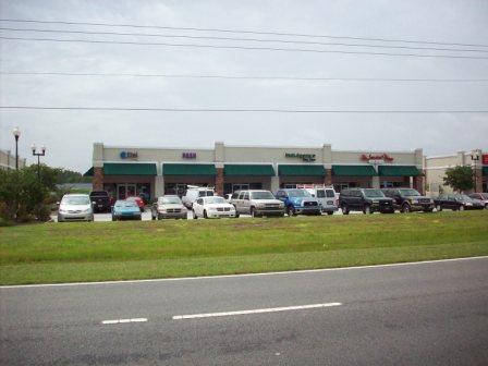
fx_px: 522
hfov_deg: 50.1
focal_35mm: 37
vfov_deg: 38.7
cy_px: 183
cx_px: 244
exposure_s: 1/1009
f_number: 5.6
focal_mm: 6.2
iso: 160
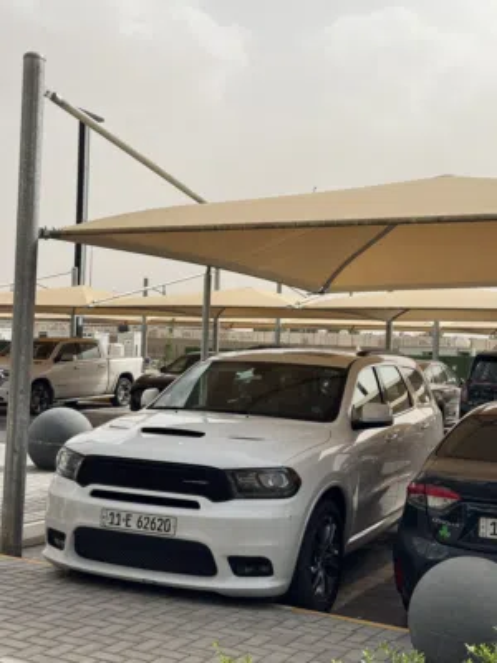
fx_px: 919
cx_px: 248
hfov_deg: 30.3
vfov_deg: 39.7
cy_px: 332
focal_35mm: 48
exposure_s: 1/3096
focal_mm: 6.76
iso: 64
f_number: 1.78
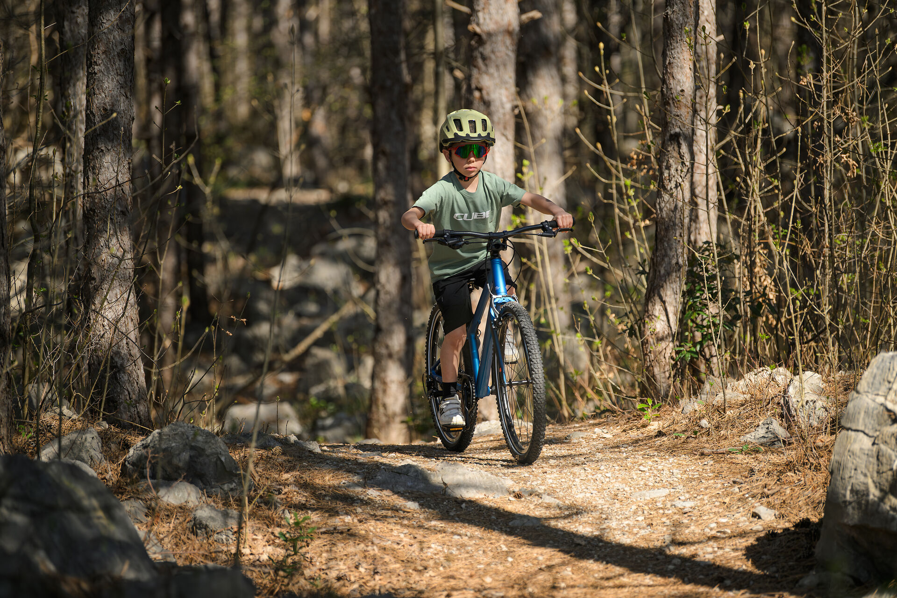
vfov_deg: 7.8
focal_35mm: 175
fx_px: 4360
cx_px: 448
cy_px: 299
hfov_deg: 11.7
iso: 200
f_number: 2.8
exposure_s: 1/2500
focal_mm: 175
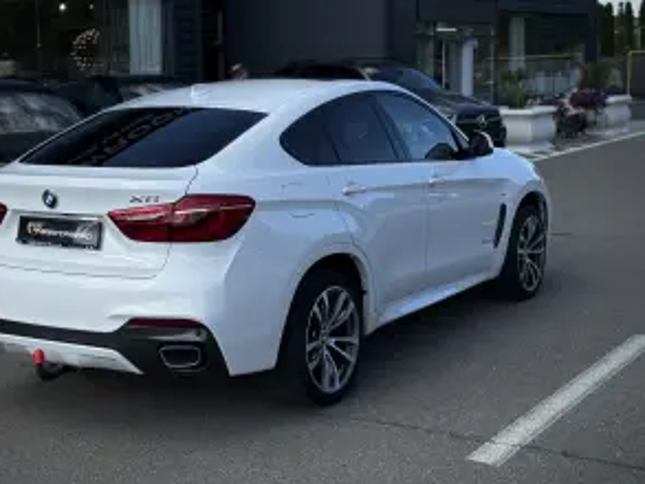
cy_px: 227
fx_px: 1100
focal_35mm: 59
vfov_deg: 24.8
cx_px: 262
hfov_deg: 32.6
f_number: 1.78
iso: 64
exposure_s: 1/2717
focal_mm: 6.76
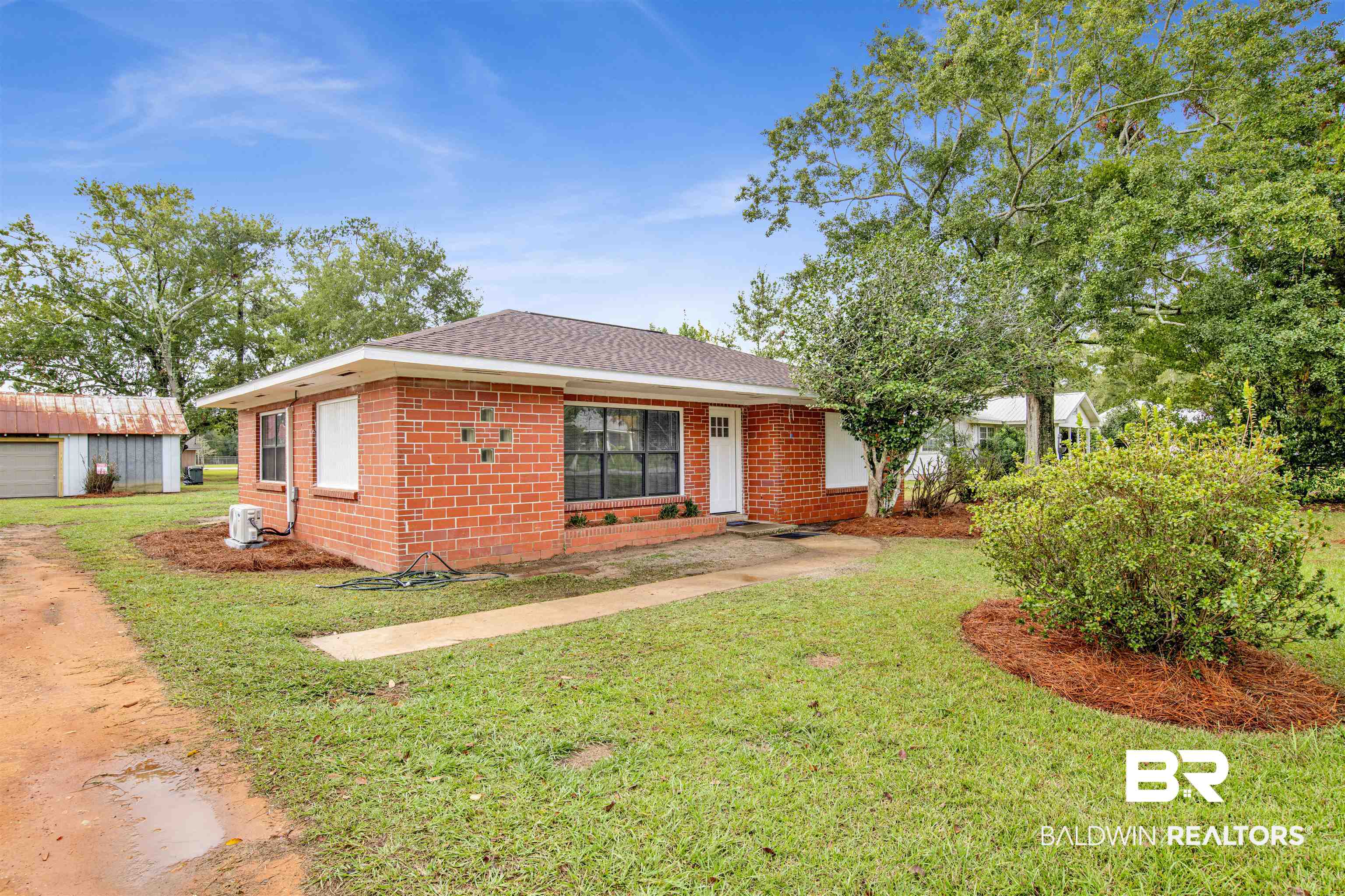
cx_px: 672
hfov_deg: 90.0
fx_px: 672
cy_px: 448
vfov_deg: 67.4
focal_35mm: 18
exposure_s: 1/60
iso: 200
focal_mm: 18
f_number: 11
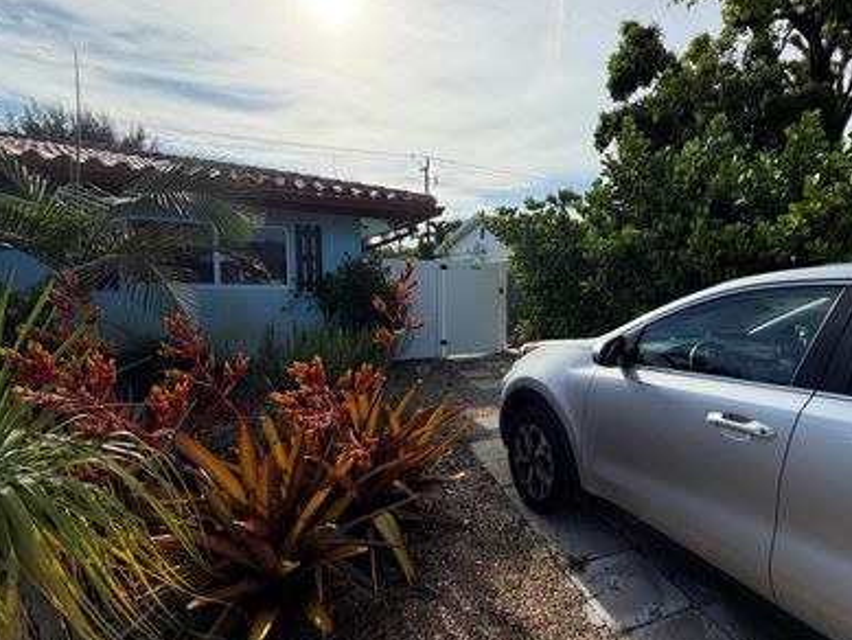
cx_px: 532
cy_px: 330
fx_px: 443
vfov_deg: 71.6
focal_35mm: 18
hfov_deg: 86.0
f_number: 2.2
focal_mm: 2.22
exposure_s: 1/1050
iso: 25
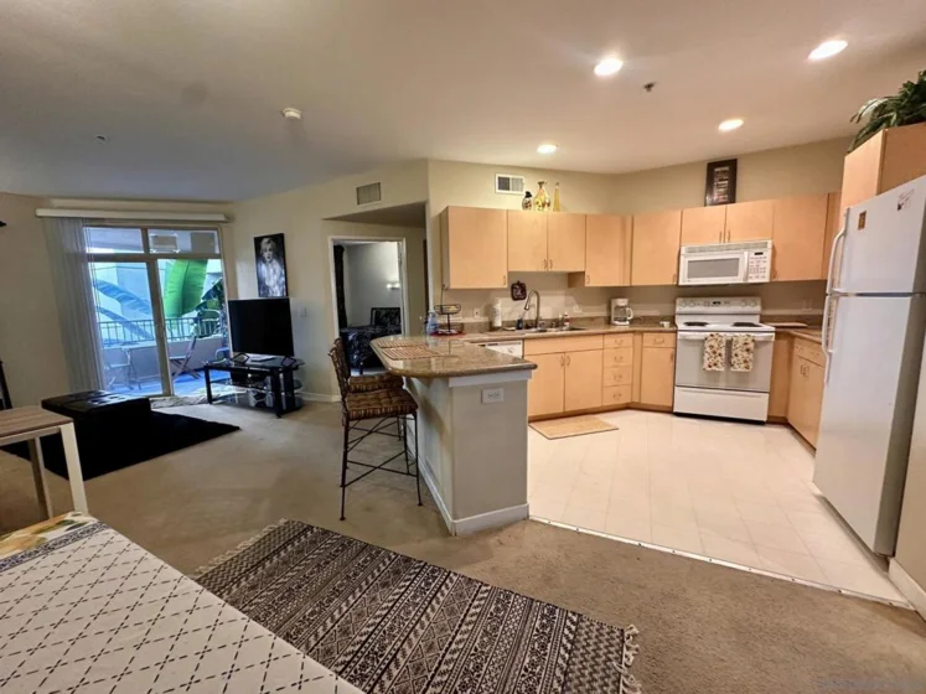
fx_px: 374
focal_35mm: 14
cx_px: 463
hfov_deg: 102.1
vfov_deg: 85.7
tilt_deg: -7.6
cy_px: 347
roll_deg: +0.8
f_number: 2.2
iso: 400
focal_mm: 2.22
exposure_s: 1/60
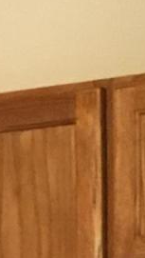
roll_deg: +2.3
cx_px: 18
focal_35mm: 233
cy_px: 764
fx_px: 1588
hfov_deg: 5.2
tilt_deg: -15.9
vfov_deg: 8.0
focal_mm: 4.15
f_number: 2.2
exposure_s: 1/30
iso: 160
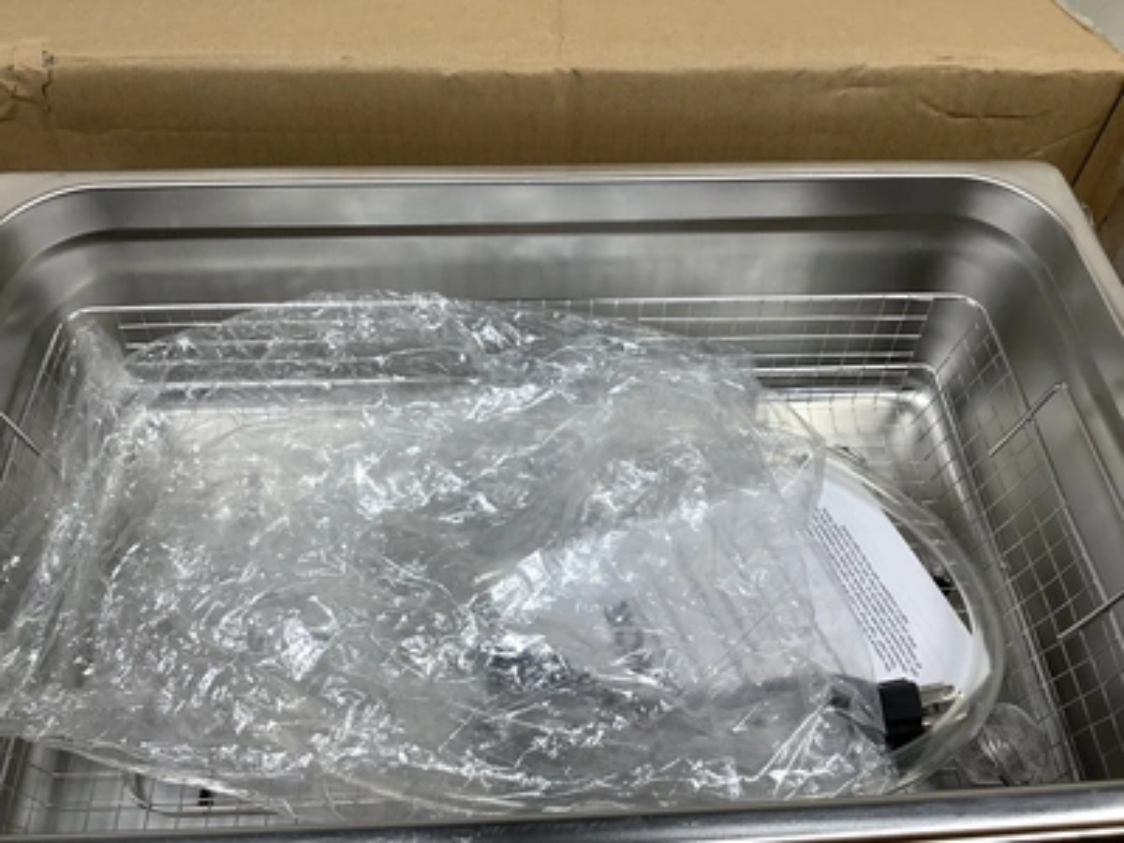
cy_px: 422
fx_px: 1007
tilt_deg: -54.1
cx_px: 562
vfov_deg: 45.4
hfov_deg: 58.4
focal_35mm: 31
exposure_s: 1/120
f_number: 2.4
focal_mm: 3.3
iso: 50
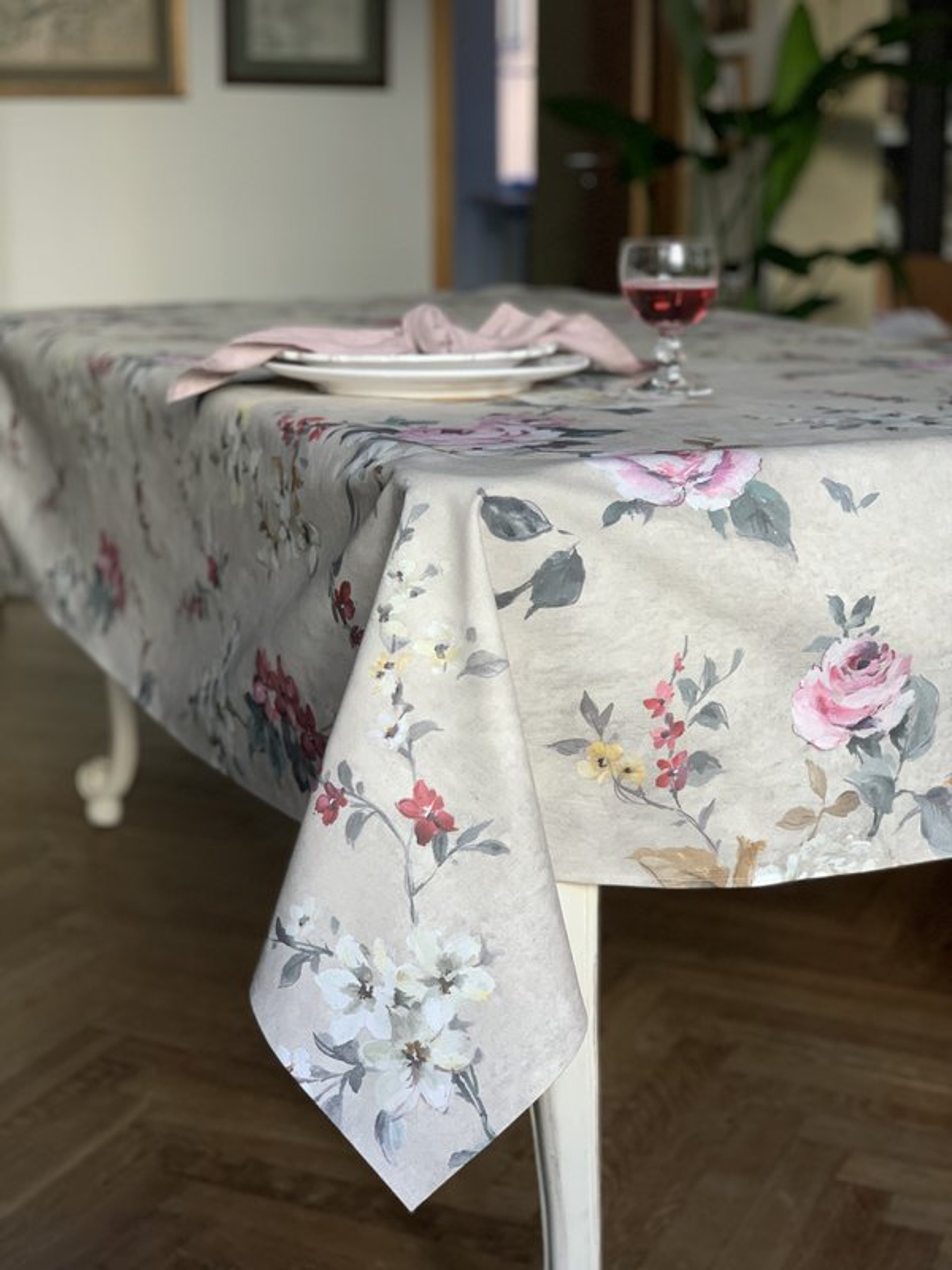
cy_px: 635
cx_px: 476
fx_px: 1907
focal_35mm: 52
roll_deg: +0.0
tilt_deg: -12.6
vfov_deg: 36.8
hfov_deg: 28.0
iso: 125
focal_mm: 6
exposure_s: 1/122
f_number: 2.4
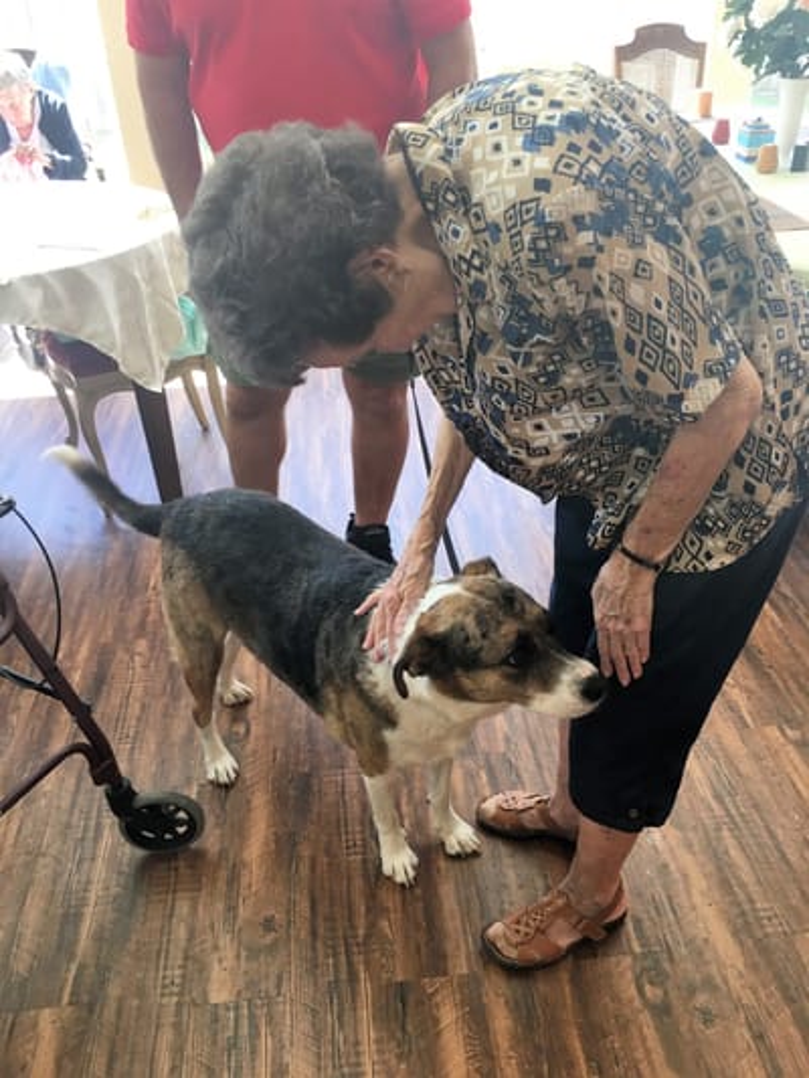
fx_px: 903
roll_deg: +2.0
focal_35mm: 29
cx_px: 404
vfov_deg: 61.6
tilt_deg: -33.8
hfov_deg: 48.2
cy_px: 539
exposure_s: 1/30
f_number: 2.2
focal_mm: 4.15
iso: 25
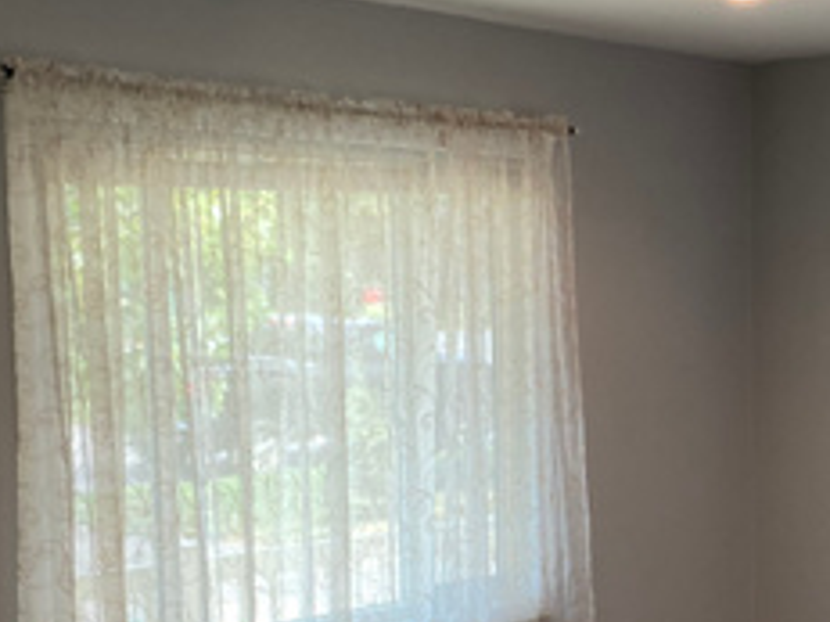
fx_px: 1725
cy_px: 503
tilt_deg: -5.6
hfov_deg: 26.6
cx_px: 636
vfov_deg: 20.2
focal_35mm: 72
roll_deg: +0.1
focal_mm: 4.25
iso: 100
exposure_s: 1/120
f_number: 1.8
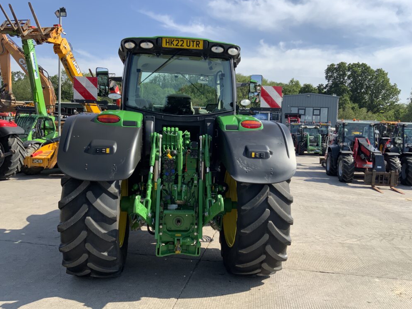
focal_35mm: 30
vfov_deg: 46.8
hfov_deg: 60.0
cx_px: 206
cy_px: 156
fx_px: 357
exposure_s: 1/1168
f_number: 1.8
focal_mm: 3
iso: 16
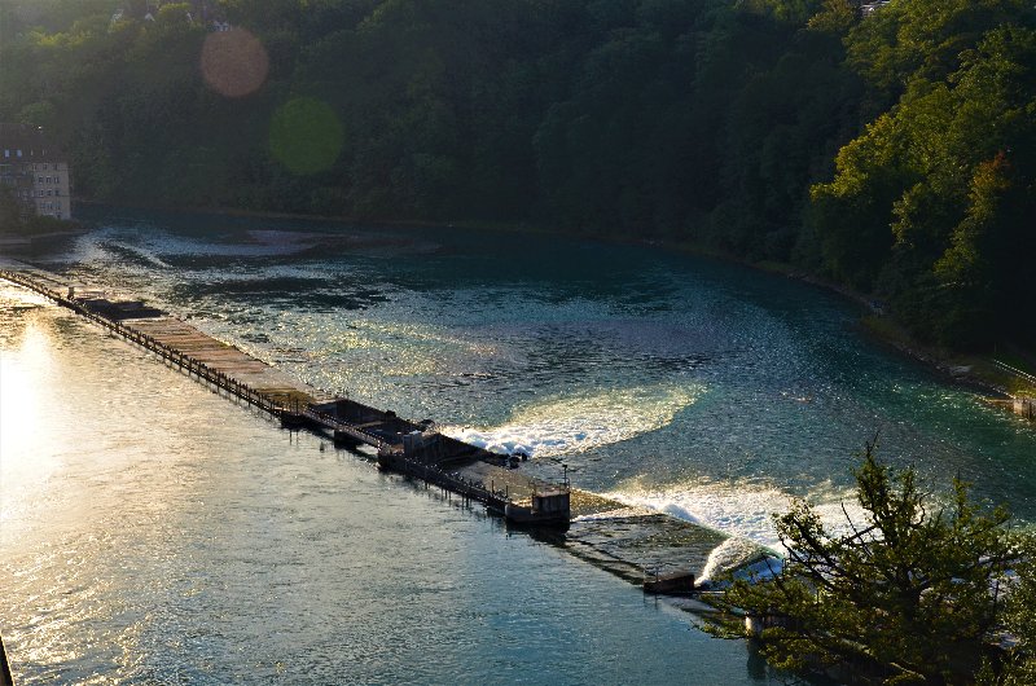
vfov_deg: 21.5
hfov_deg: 32.0
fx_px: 1809
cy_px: 343
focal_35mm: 63
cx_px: 518
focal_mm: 42
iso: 400
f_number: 10
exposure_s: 1/200
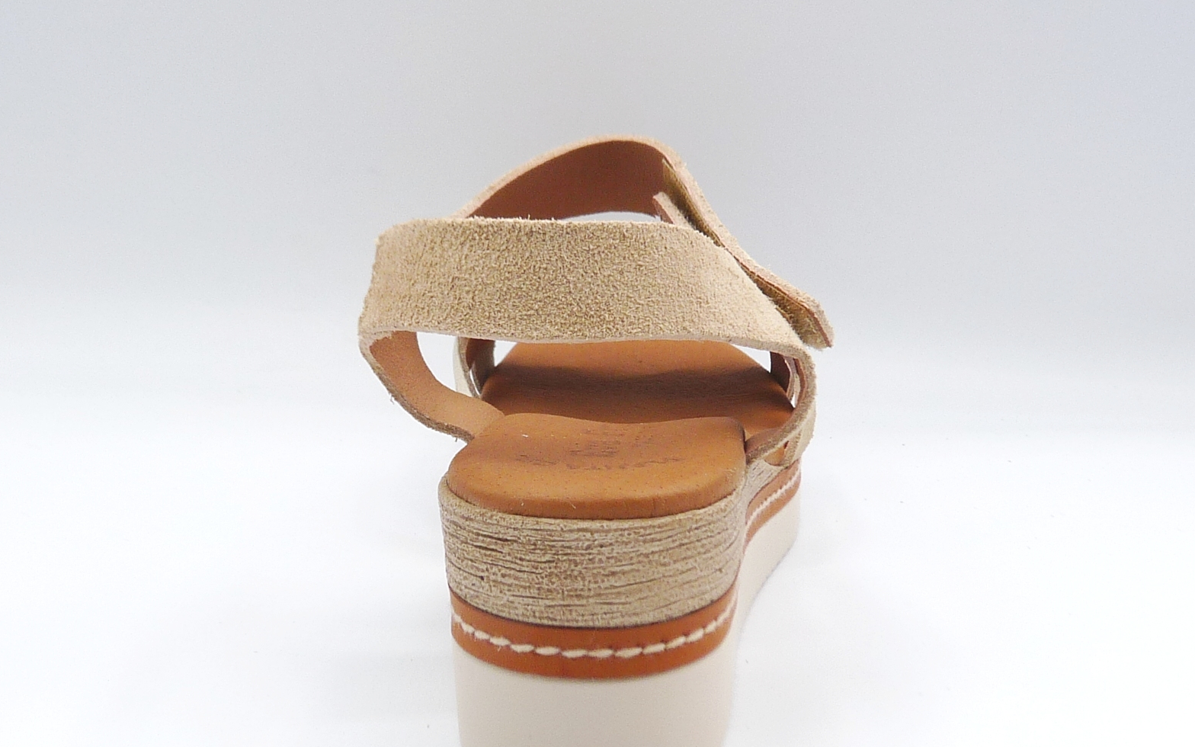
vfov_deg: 24.4
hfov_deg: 38.2
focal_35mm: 53
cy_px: 454
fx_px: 1726
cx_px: 601
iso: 100
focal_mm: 4.8
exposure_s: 1/160
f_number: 4
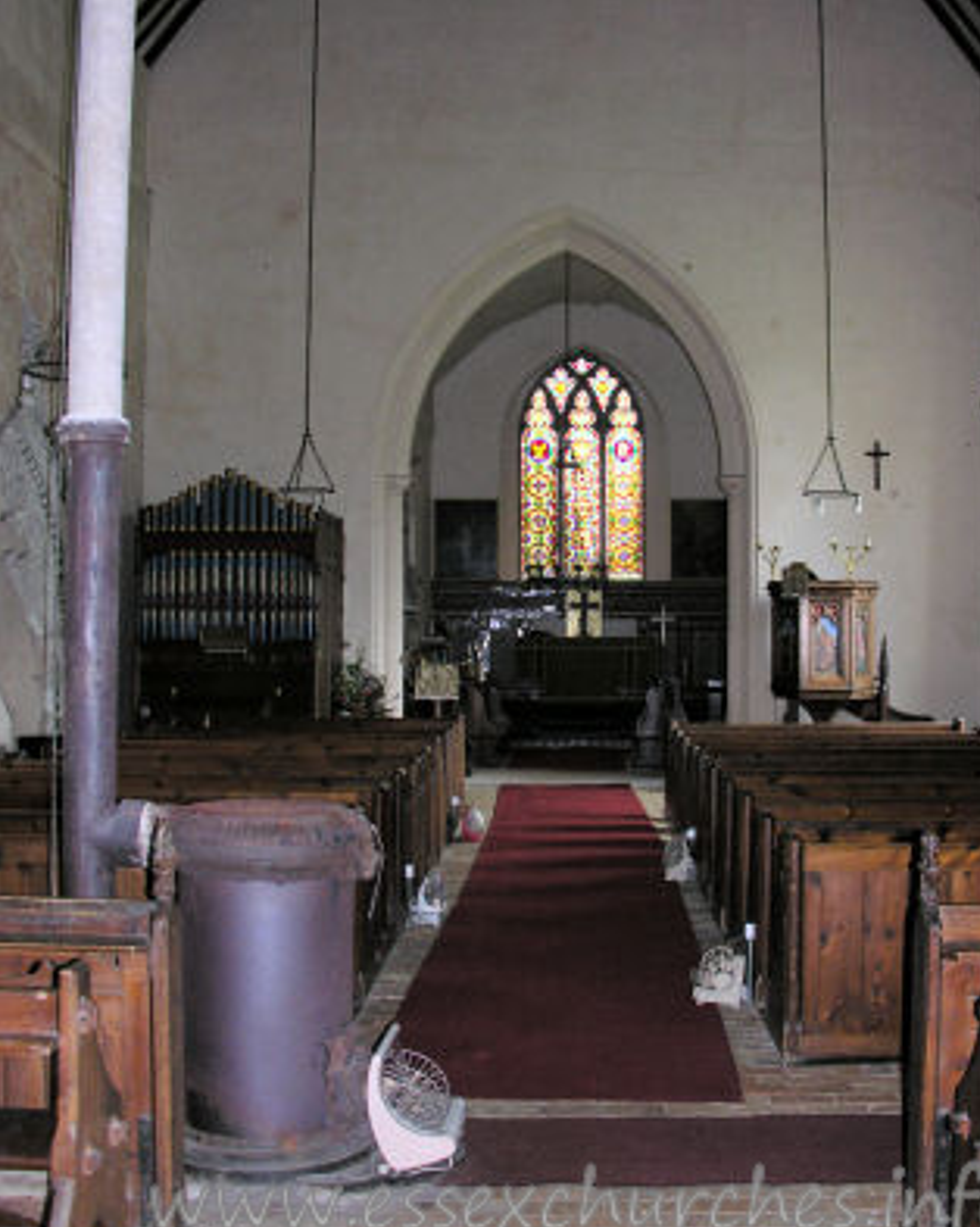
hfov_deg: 37.3
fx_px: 1451
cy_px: 565
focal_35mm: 40
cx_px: 535
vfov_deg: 45.8
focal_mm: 8.9
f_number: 2.8
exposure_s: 1/60.1
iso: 154
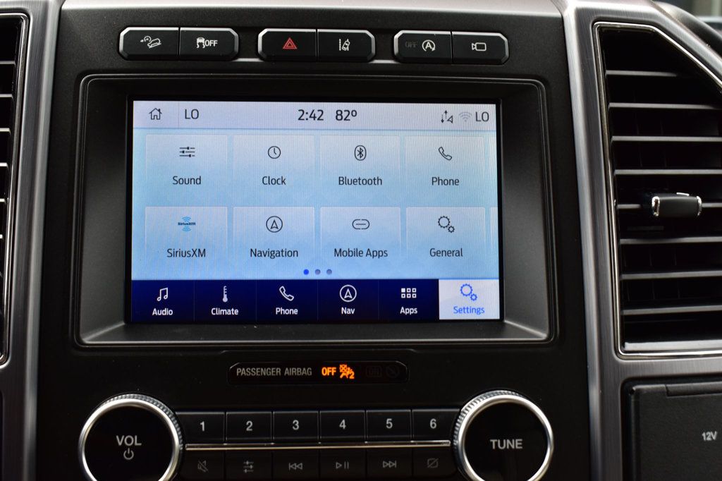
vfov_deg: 28.1
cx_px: 361
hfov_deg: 41.1
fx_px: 962
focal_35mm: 48
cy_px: 240
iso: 400
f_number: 9
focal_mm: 32
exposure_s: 1/100
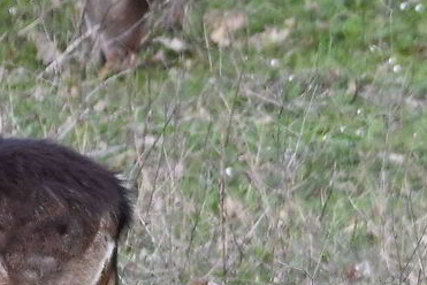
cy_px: 510
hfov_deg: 0.6
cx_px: 532
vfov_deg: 0.4
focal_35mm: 3232
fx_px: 38364
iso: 2000
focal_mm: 500
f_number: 5.6
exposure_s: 1/250
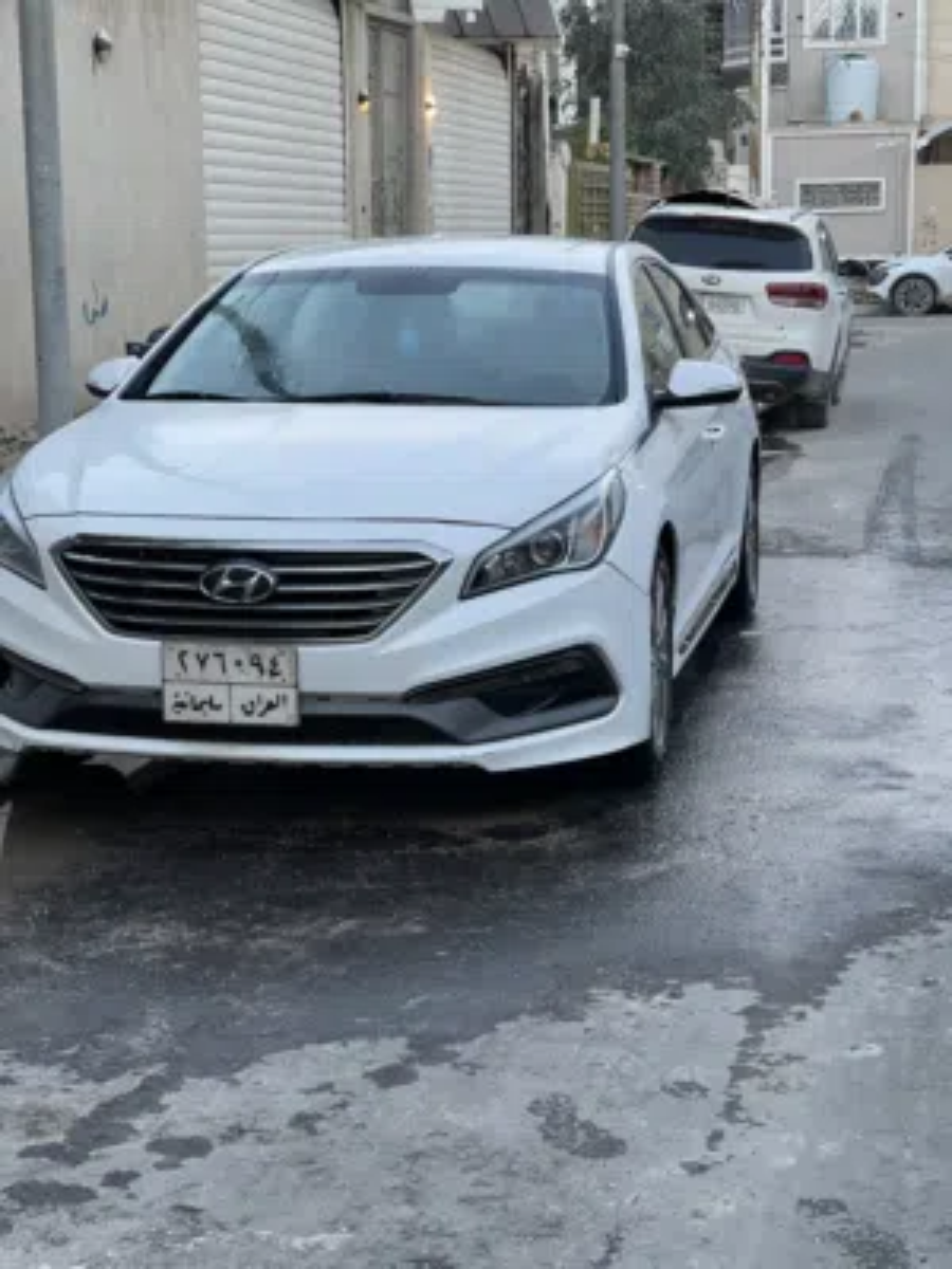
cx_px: 476
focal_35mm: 64
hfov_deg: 22.9
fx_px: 2347
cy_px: 634
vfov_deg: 30.3
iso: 160
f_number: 2.2
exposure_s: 1/121
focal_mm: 7.5
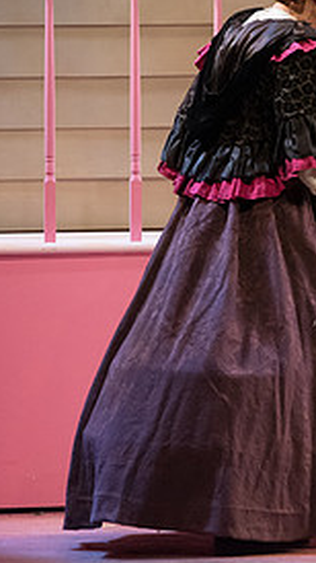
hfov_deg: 2.9
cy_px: 209
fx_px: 6126
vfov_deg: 5.3
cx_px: 437
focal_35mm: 411
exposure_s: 1/400
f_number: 4.5
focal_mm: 185
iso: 5000
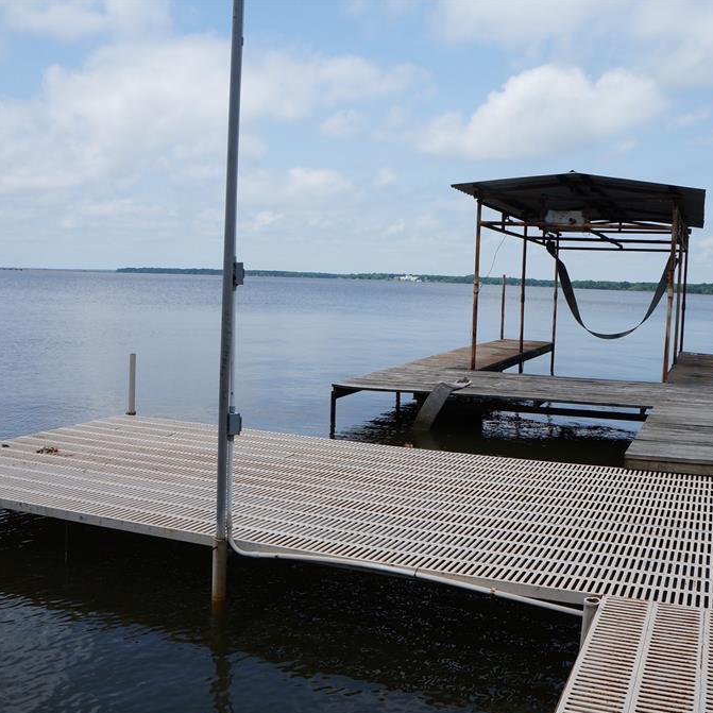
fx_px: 816
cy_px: 359
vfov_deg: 47.2
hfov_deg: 47.1
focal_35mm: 35
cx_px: 405
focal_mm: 18
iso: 200
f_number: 13
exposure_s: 1/400
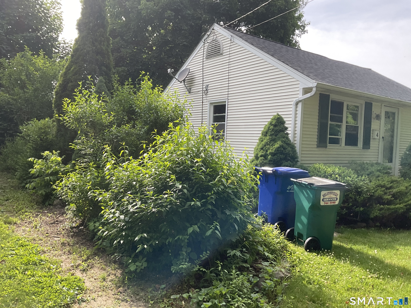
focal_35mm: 29
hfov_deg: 61.7
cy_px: 154
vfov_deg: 48.2
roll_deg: -2.0
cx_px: 206
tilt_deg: -5.3
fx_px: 344
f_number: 1.8
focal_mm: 3
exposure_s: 1/338
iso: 16
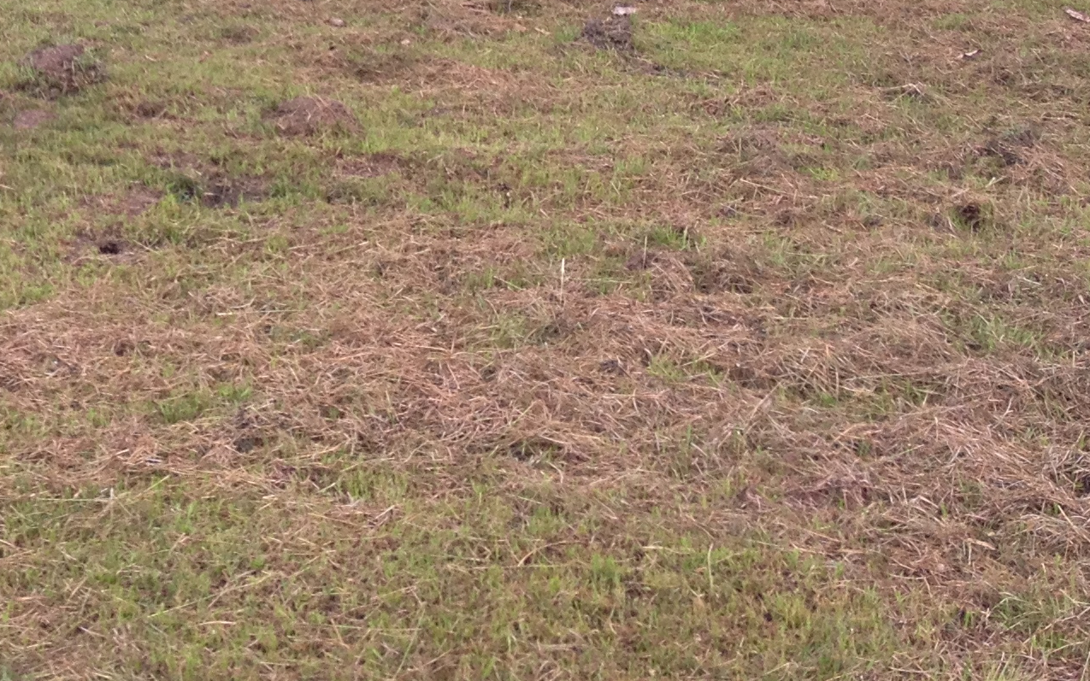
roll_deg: -0.6
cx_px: -57
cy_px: -320
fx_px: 2822
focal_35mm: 95
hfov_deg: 21.0
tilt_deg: -4.7
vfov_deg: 13.1
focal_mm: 4.28
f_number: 2.4
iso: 64
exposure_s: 1/120
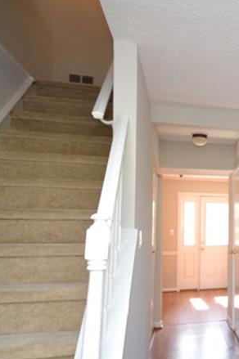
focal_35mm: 35
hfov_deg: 29.2
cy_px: 211
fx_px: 349
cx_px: 324
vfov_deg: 54.2
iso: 720
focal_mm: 10
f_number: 3.5
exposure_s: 1/60
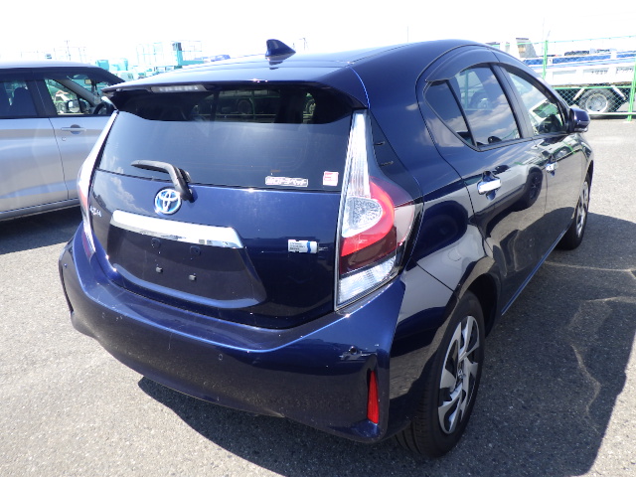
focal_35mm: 28
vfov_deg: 49.7
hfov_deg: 63.4
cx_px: 318
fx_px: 514
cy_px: 238
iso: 125
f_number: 4.2
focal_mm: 5
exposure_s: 1/320
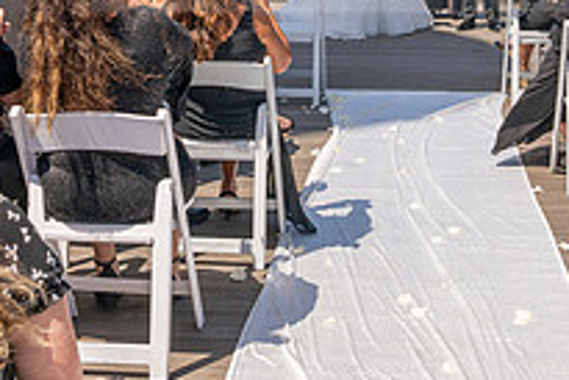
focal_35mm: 68
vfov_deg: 19.1
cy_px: -54
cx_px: 333
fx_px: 1076
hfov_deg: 29.6
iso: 200
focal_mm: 24
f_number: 8
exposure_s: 1/800
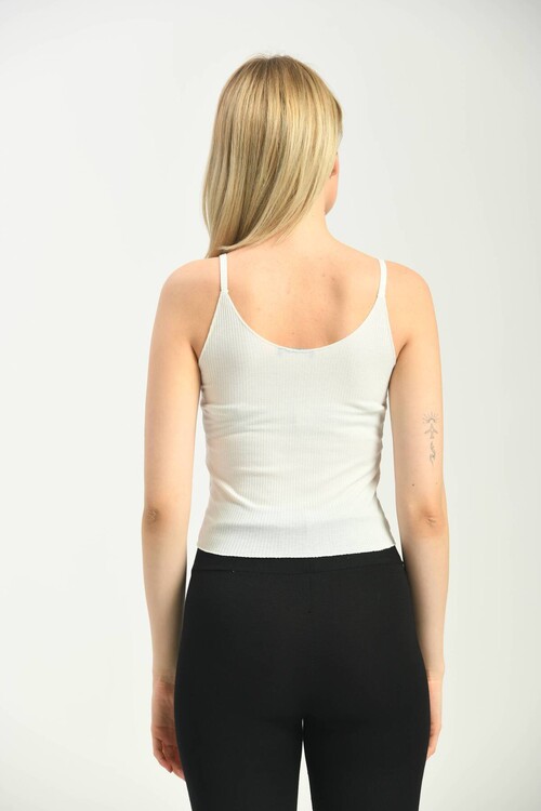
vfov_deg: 15.2
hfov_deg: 10.2
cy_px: 406
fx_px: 3043
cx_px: 270
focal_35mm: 135
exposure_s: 1/160
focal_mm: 135
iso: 100
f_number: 6.3
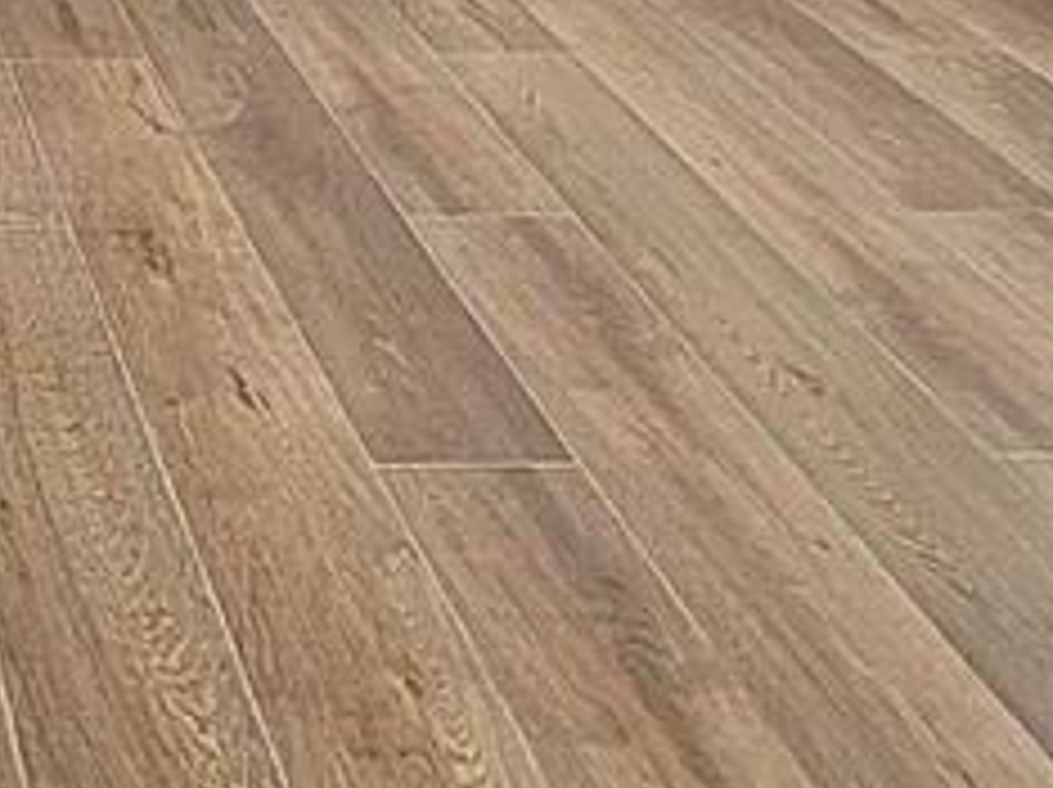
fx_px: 1732
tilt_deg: -0.8
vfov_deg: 17.7
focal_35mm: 57
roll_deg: +0.1
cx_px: -324
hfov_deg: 27.9
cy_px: -797
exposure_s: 1/276
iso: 32
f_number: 1.8
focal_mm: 1.57
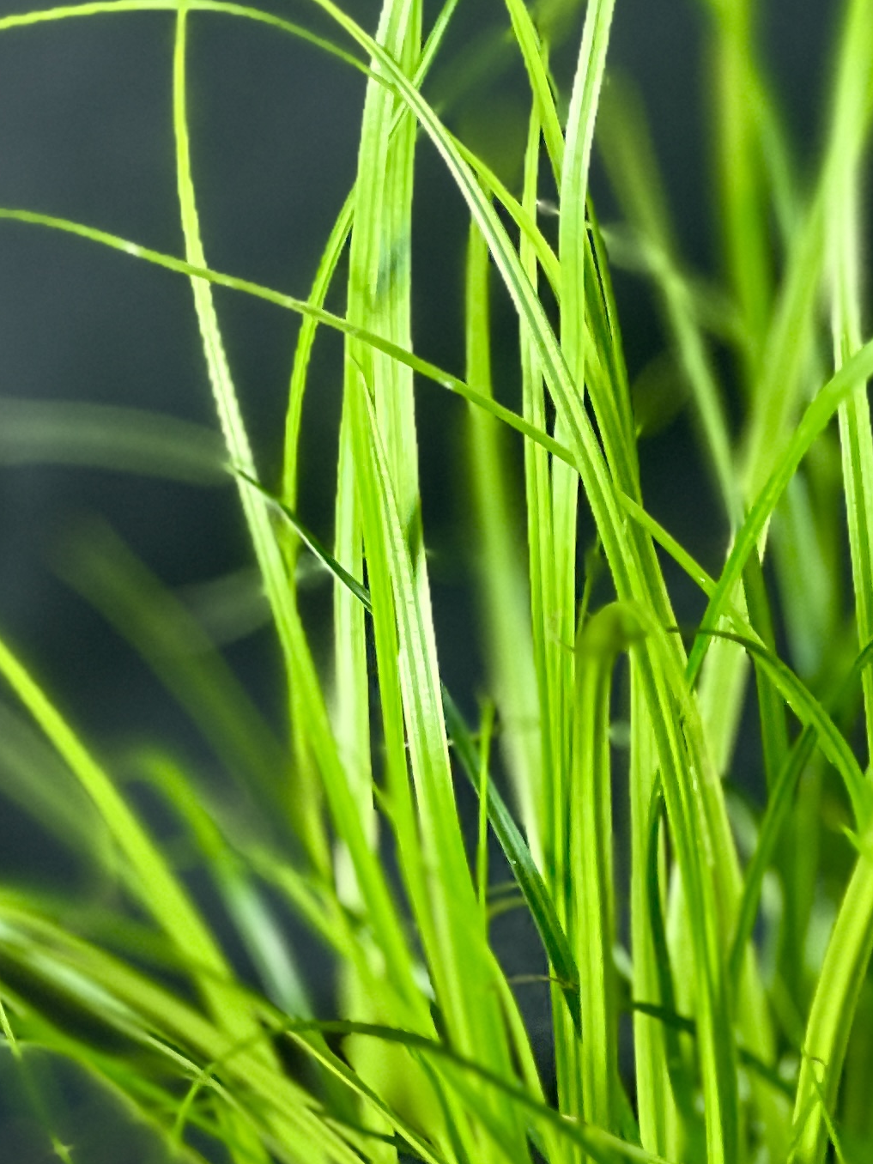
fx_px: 7700
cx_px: 947
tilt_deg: -37.1
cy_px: 1043
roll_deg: -0.5
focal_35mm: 229
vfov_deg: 8.6
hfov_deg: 6.5
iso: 125
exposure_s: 1/33
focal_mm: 9
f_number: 2.8
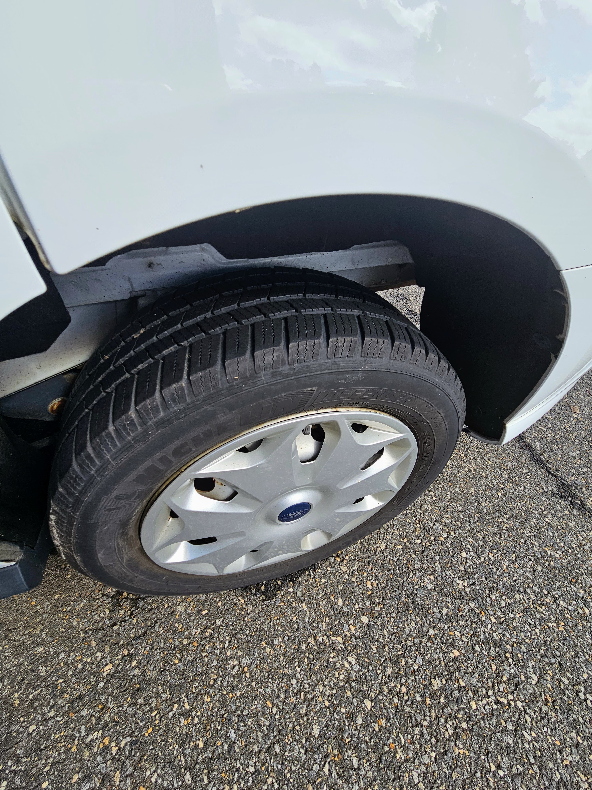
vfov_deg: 106.2
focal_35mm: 13
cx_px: 296
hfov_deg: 89.9
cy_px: 395
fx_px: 296
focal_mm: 2.2
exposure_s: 1/960
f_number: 2.2
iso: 50
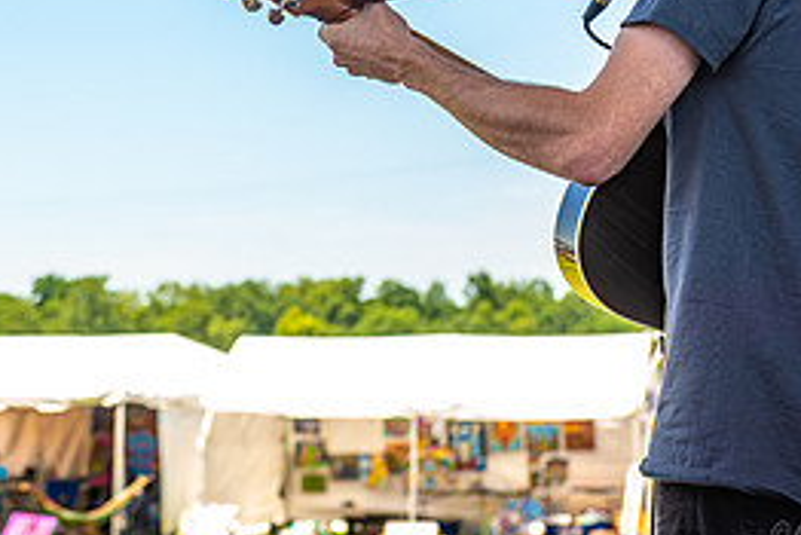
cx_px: 76
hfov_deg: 13.1
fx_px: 3451
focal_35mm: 155
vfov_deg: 8.8
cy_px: 11
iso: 100
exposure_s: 1/200
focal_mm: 70
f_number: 5.6
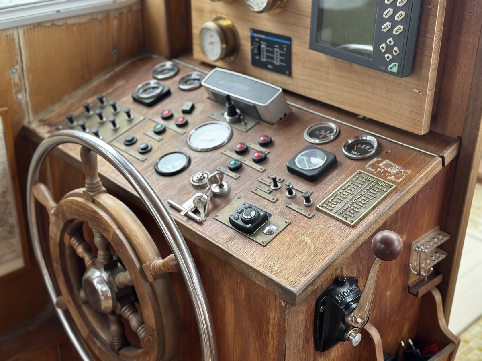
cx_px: 241
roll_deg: -0.1
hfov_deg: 39.7
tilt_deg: -25.6
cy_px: 180
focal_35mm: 48
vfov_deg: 30.3
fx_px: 668
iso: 80
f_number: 1.78
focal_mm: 6.86
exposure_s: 1/409
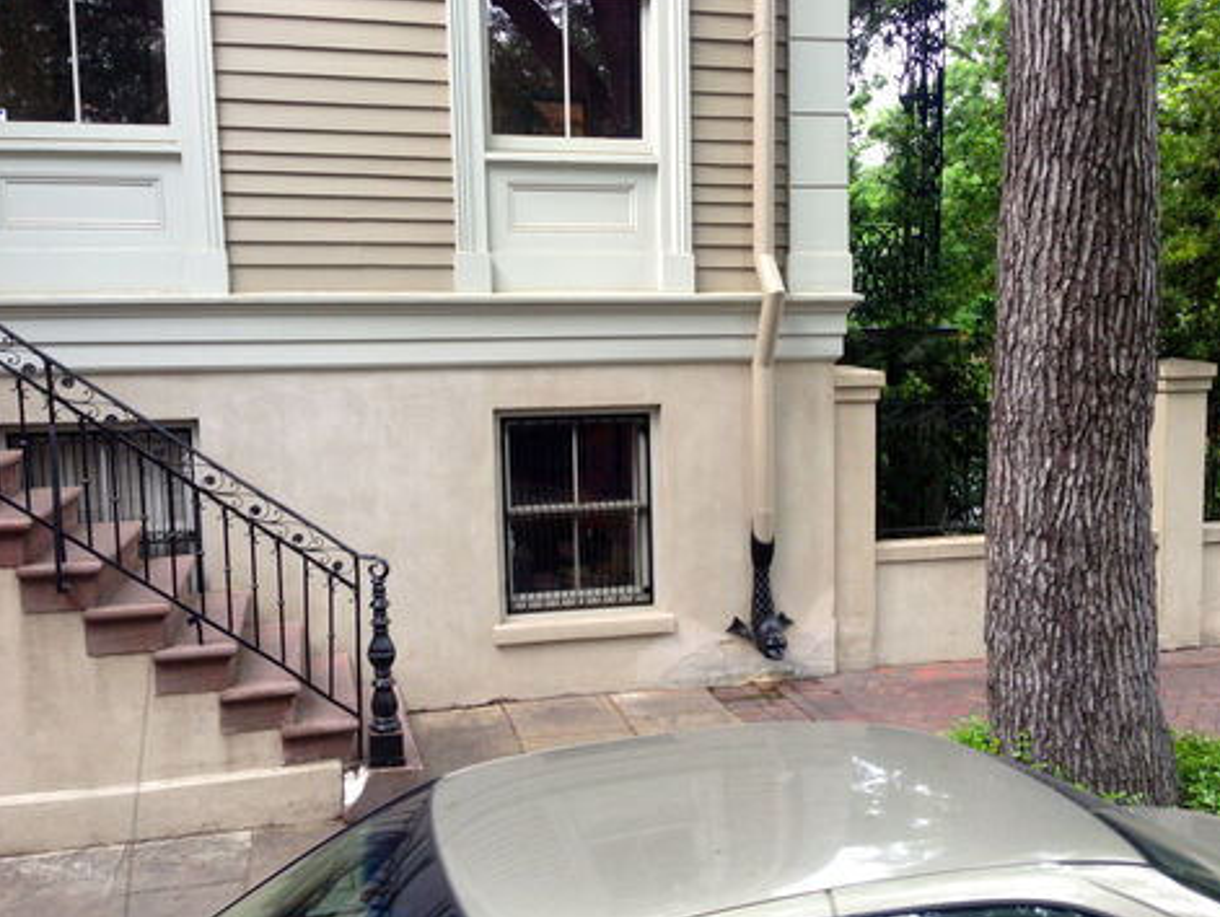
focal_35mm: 35
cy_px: 475
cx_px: 622
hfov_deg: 52.6
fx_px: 1234
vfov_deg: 40.7
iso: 64
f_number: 2.4
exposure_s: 1/120
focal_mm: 4.13
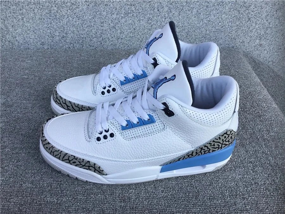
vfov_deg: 45.4
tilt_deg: -41.7
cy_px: 107
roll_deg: -2.0
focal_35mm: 31
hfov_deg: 58.4
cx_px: 142
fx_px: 255
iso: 25
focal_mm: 3.3
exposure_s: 1/440
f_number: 2.4
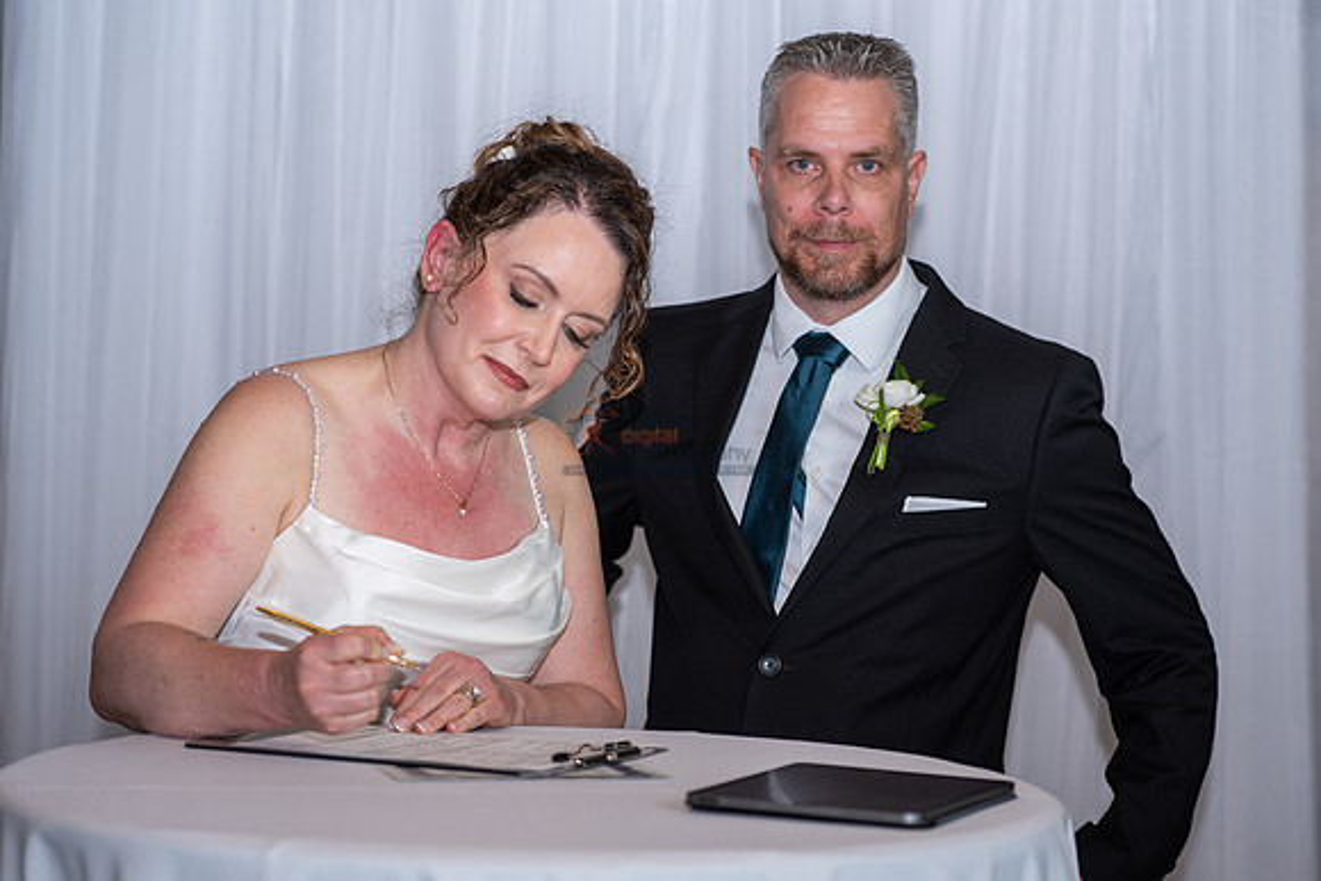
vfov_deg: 15.6
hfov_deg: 23.1
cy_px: 443
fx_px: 3227
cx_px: 759
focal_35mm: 88
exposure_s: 1/160
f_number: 4
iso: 125
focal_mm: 75
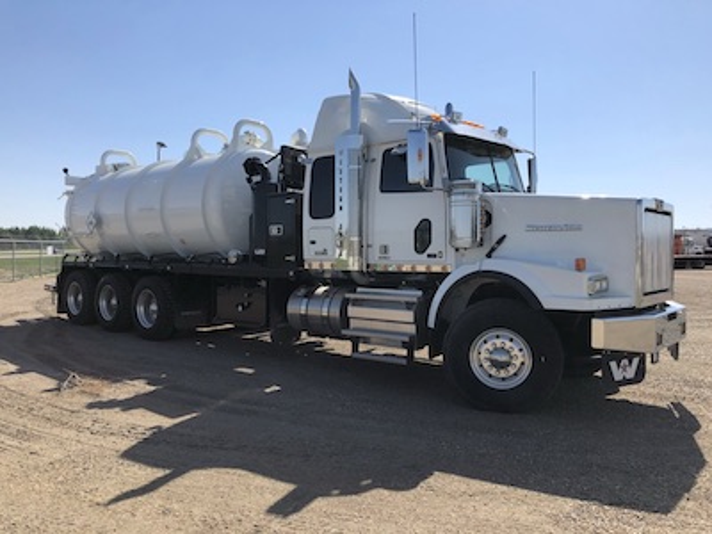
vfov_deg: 49.7
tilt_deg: -1.5
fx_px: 576
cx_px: 356
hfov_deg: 63.4
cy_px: 267
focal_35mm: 28
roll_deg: -0.4
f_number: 1.8
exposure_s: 1/2525
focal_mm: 3.99
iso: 20
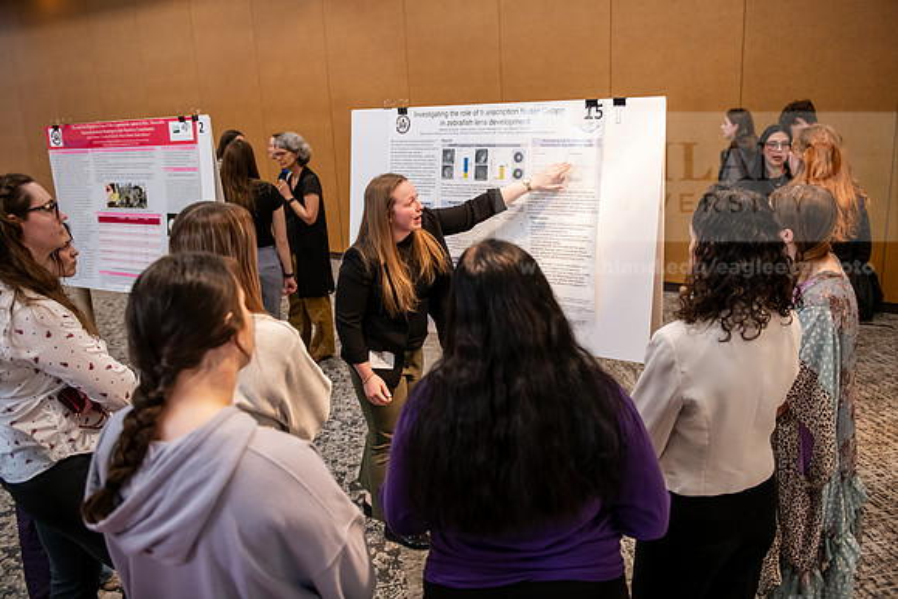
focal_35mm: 32
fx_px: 798
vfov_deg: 41.1
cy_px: 300
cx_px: 449
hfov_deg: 58.7
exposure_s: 1/160
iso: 2000
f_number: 3.2
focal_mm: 32
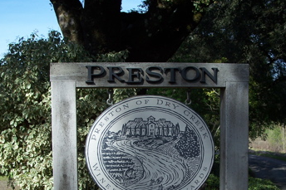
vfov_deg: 21.4
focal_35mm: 62
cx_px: 156
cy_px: 170
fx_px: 492
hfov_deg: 32.4
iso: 64
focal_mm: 7.8
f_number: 2.8
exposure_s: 1/640
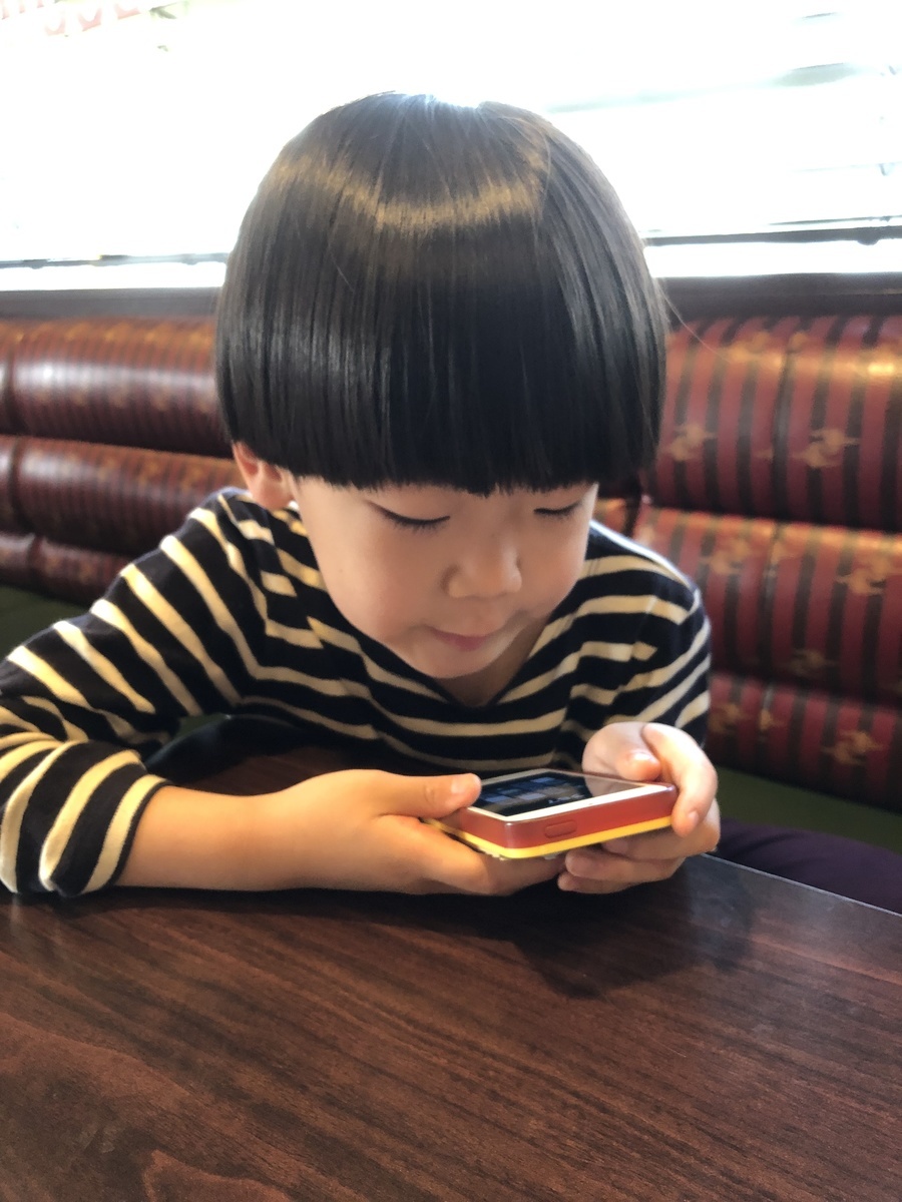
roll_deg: +4.5
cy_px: 601
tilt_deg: -19.3
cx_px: 451
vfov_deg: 63.4
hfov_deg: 49.7
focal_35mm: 28
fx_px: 973
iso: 100
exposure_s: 1/15
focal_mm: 3.99
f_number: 1.8
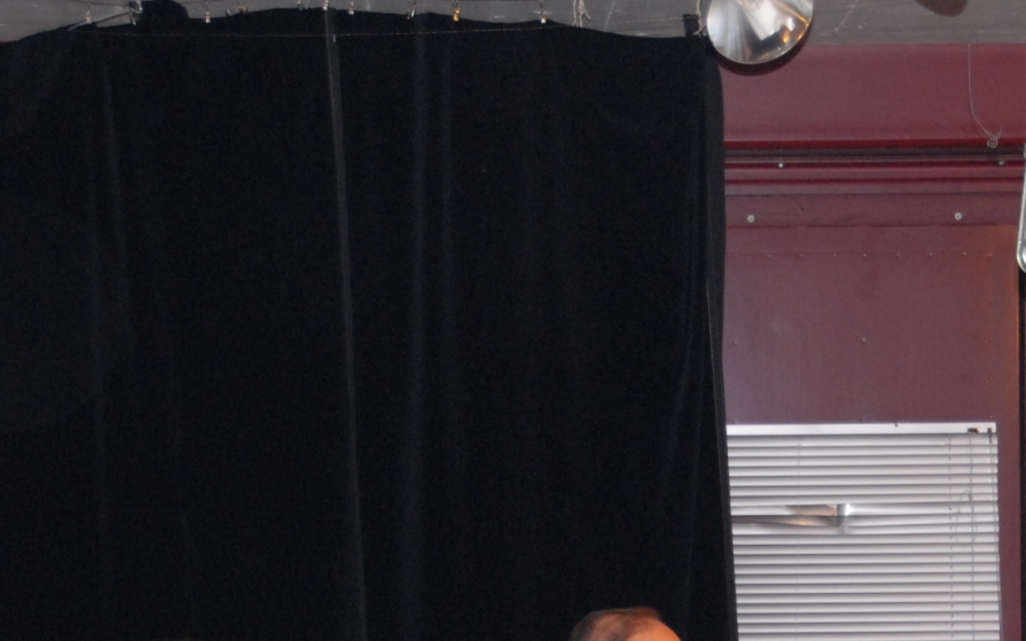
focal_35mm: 153
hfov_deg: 13.7
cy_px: 659
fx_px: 4277
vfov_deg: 8.5
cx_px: 647
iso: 800
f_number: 4.8
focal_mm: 50
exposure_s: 1/60
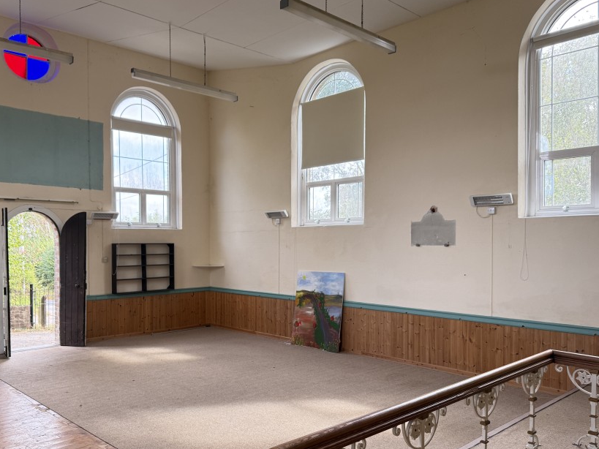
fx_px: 519
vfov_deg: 46.7
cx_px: 249
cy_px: 248
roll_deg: +0.0
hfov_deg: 59.6
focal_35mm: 30
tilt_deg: -1.3
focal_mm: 6.76
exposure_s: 1/188
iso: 100
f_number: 1.78
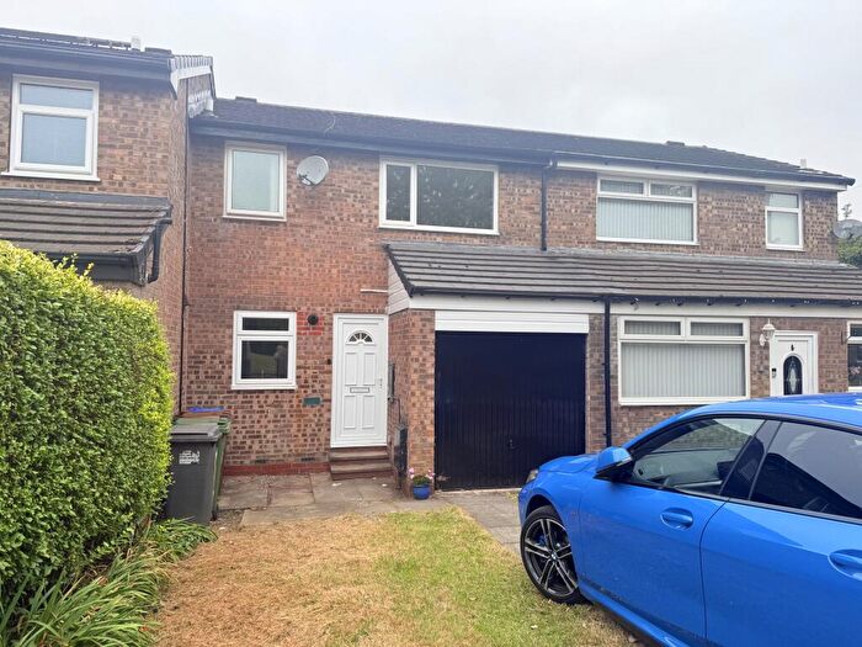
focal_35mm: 24
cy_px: 324
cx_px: 431
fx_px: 598
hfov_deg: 71.6
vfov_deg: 56.8
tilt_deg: +2.9
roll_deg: -0.9
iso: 100
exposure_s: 1/1046
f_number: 1.78
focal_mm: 6.76
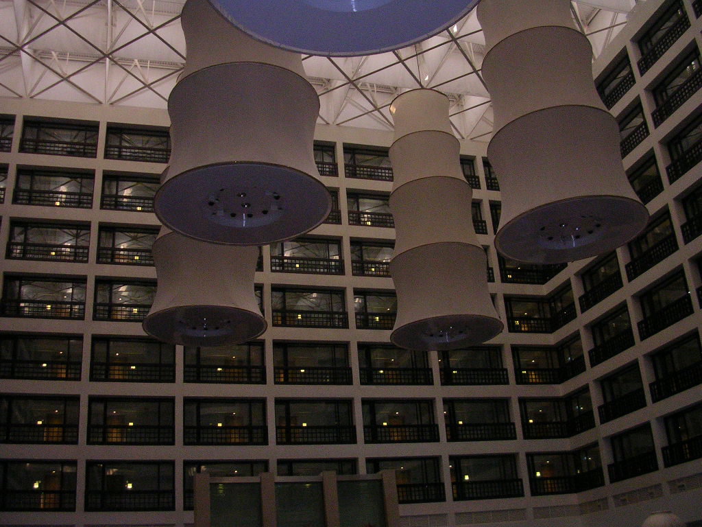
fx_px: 771
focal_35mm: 38
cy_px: 264
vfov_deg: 37.7
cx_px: 351
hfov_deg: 49.0
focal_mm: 5.8
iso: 200
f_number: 2.8
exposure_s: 1/60.1
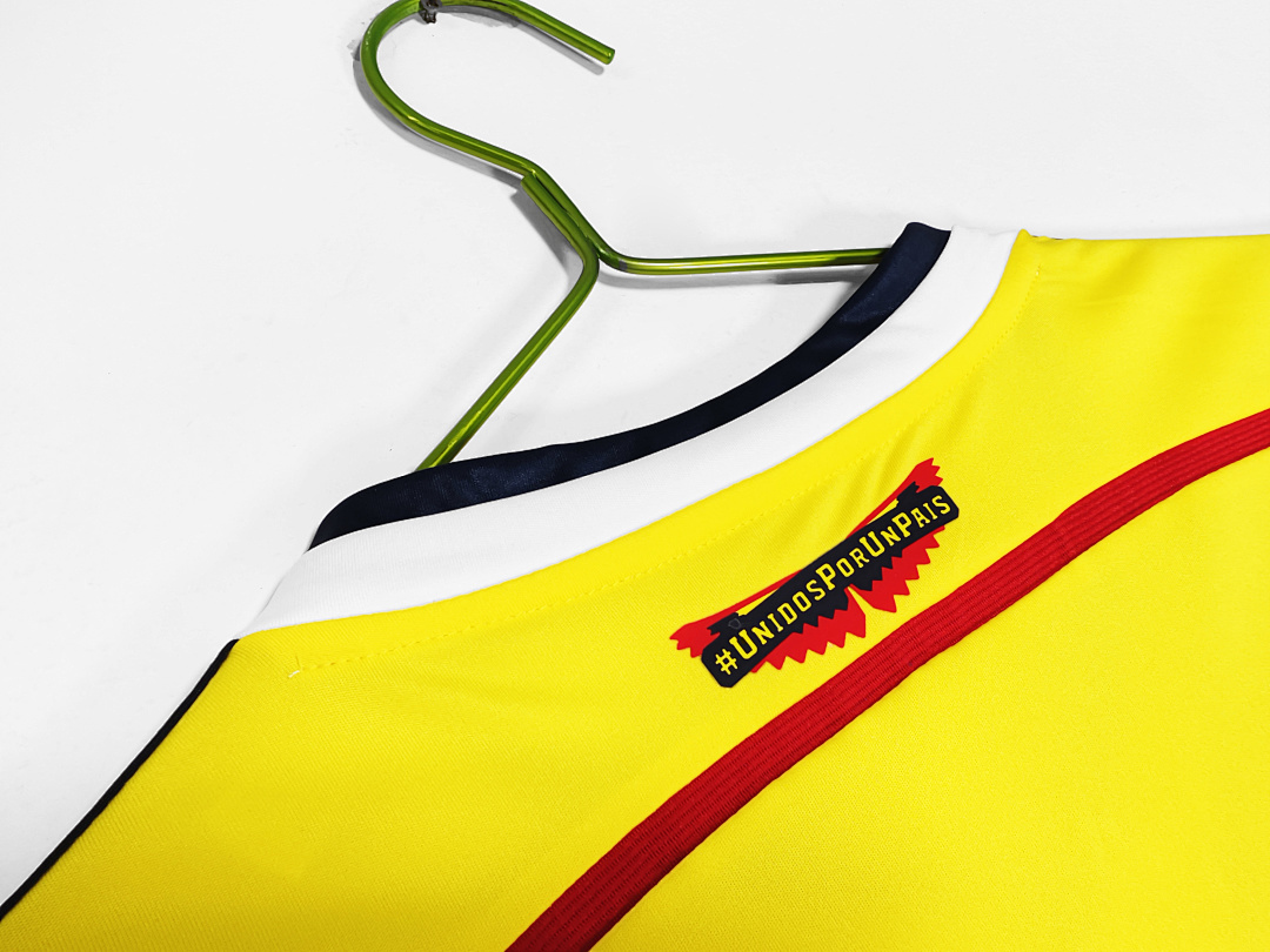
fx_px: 844
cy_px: 476
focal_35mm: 23
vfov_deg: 58.9
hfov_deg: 73.9
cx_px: 635
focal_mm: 2.59
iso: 132
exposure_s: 1/50
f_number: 2.2
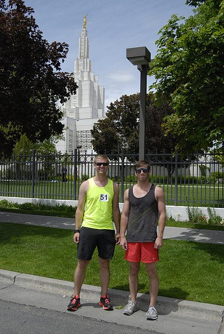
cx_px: 112
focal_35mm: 36
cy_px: 167
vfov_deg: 53.1
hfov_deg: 37.0
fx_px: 335
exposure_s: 1/800
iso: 400
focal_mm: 24
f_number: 10
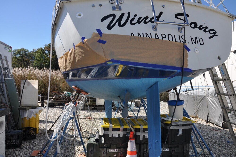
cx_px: 118
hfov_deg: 67.4
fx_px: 177
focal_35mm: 27
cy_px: 78
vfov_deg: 47.8
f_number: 9
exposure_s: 1/320
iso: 200
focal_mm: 18
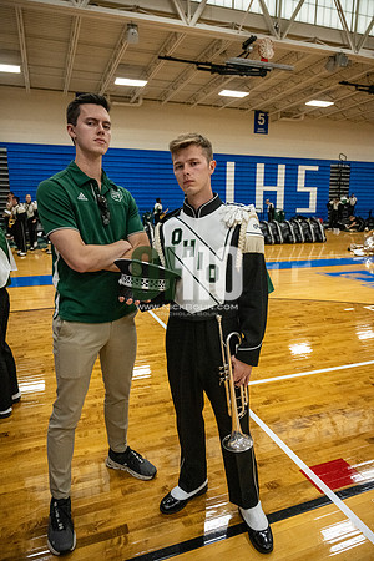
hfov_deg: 53.1
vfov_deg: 73.7
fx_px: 374
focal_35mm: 24
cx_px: 187
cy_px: 280
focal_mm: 24
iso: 8000
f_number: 4
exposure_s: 1/800
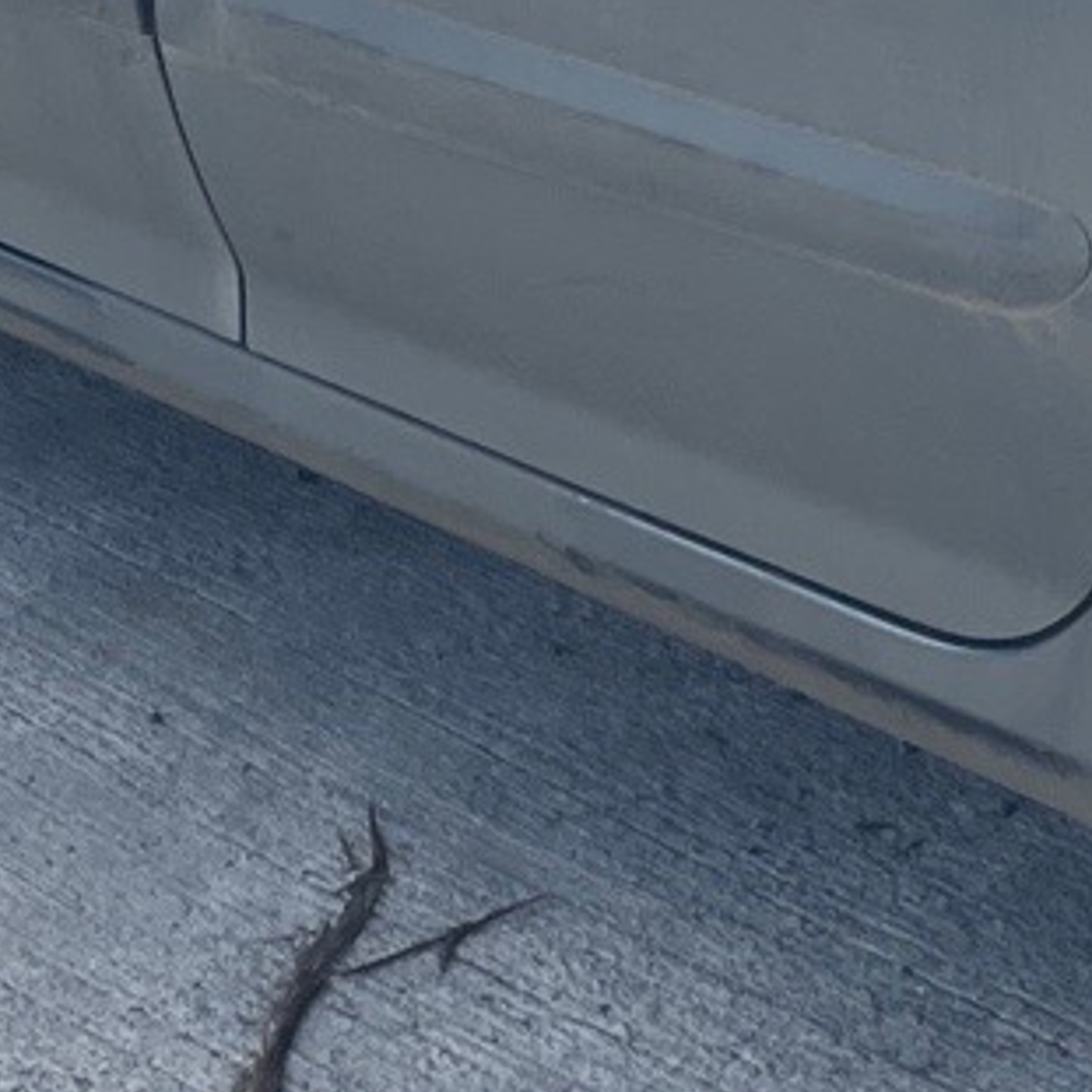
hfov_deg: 11.6
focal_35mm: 142
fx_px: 5068
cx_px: 1777
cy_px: -151
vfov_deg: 12.1
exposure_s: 1/1043
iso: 32
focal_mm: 4.2
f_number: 1.6
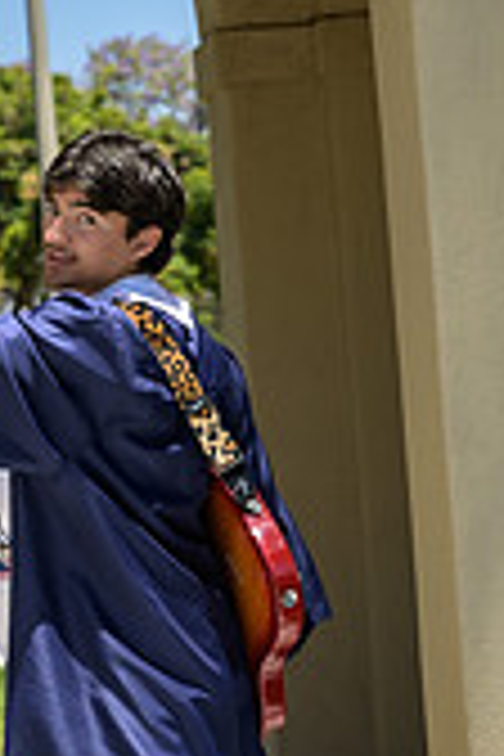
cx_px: 27
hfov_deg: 9.6
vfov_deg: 14.4
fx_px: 2982
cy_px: 432
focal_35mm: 142
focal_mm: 53
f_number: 4
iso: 800
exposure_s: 1/5000
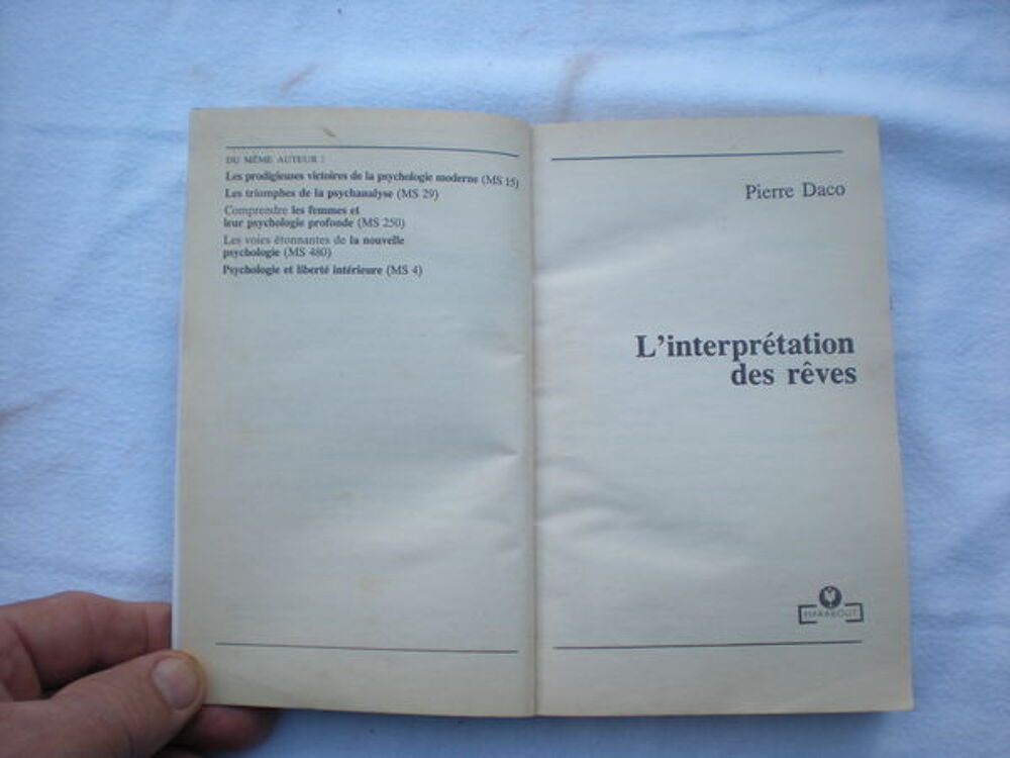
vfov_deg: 37.7
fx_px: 1109
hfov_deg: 49.0
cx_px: 505
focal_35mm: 38
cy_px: 379
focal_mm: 6.3
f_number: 3.1
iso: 64
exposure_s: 1/200
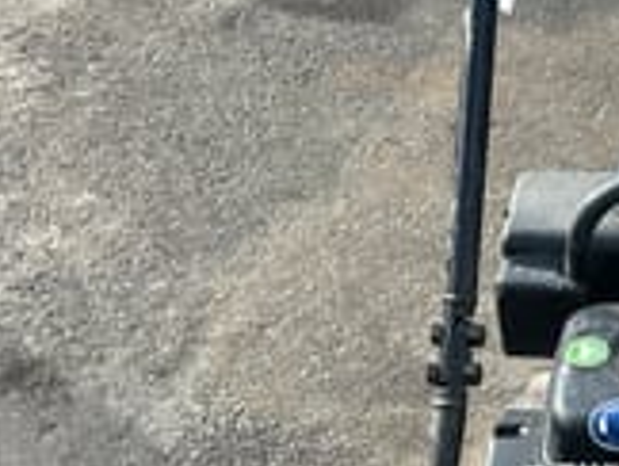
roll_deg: +0.0
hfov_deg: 24.6
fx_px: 1325
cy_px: 273
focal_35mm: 74
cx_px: 676
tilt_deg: -37.4
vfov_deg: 19.9
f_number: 1.78
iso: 80
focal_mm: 6.86
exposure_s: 1/1495
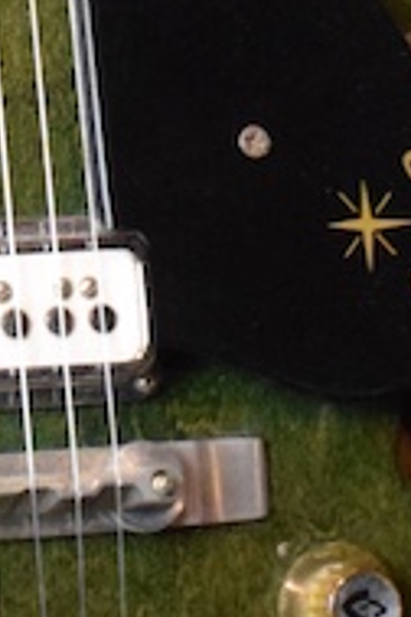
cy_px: -640
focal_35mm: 357
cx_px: -170
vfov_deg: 5.6
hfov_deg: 3.8
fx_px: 6113
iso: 3200
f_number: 4.2
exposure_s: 1/60
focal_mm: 30
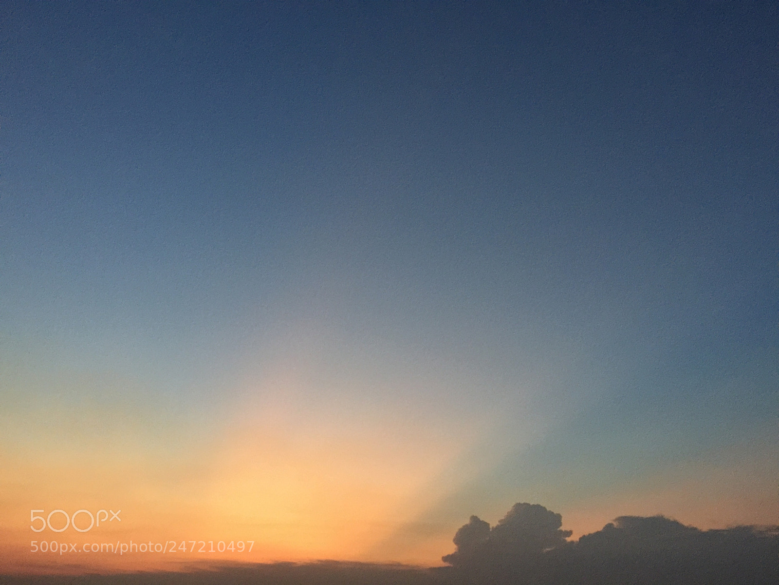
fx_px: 653
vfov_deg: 48.2
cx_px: 390
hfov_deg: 61.7
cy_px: 292
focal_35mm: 29
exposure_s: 1/8
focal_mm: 4.15
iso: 160
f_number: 2.2
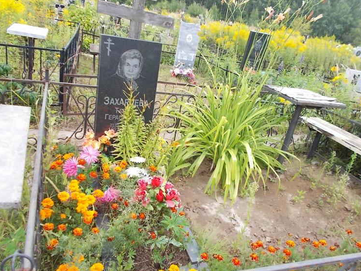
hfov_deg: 63.4
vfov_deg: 49.7
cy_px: 133
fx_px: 292
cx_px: 185
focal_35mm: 28
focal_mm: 4.6
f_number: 3.2
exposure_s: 1/50
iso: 80
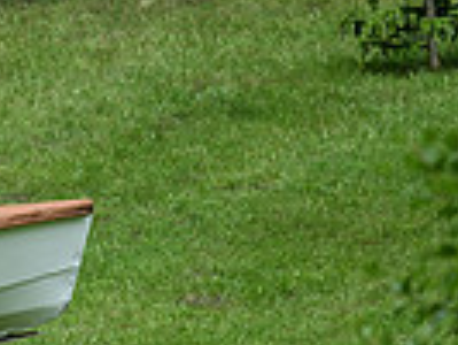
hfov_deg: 2.4
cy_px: 85
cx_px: -517
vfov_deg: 1.8
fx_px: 11071
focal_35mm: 836
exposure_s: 1/1250
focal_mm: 200
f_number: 3.5
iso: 200
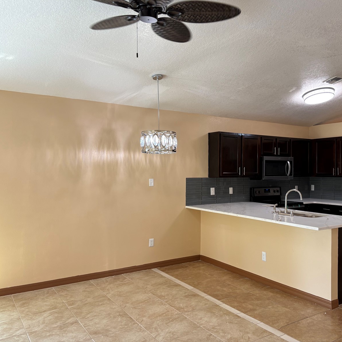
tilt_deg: -0.7
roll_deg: +0.5
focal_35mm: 31
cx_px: 225
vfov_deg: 52.5
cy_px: 170
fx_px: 347
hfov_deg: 51.7
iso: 125
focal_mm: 5.96
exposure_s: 1/120
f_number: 1.6
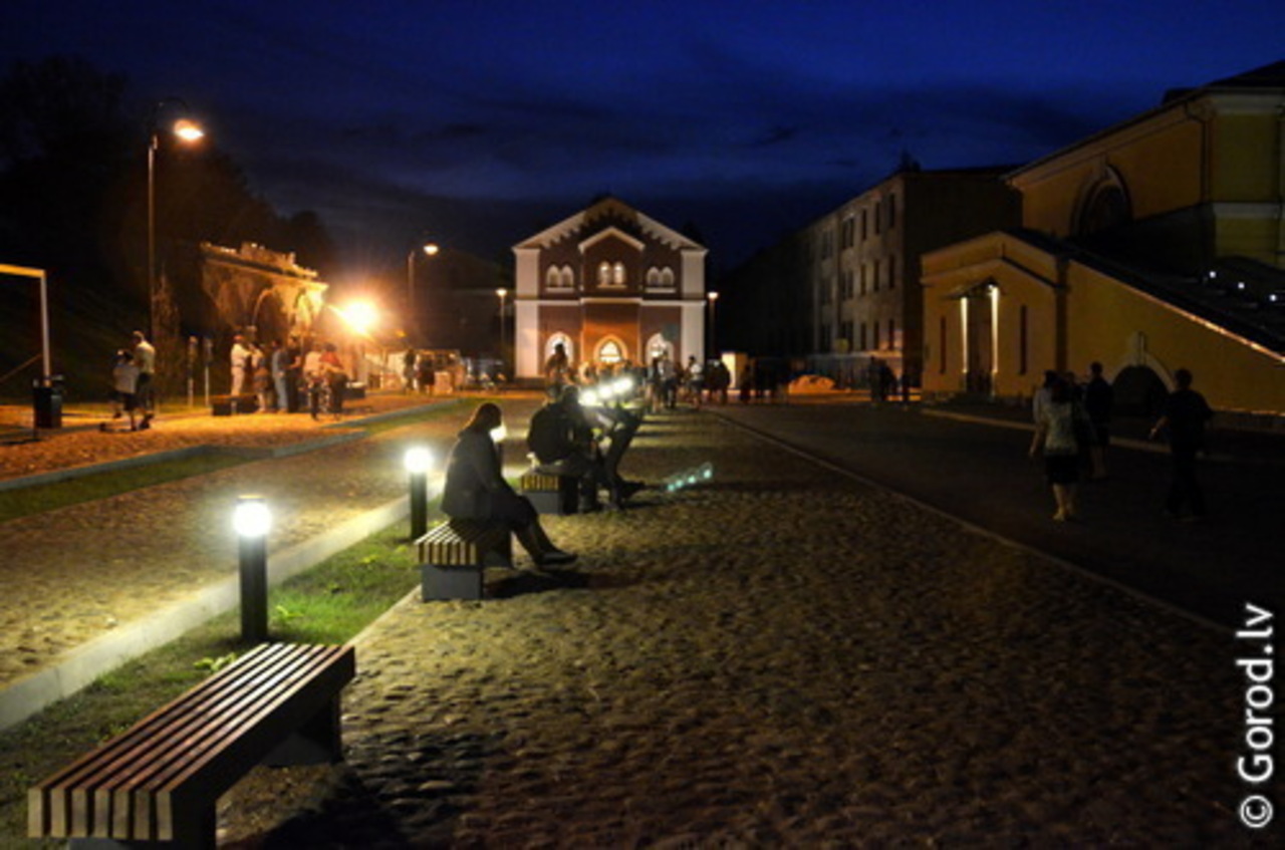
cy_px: 425
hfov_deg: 53.2
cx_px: 642
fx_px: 1282
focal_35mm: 36
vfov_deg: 36.7
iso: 3200
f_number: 2.8
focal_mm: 24
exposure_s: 1/50
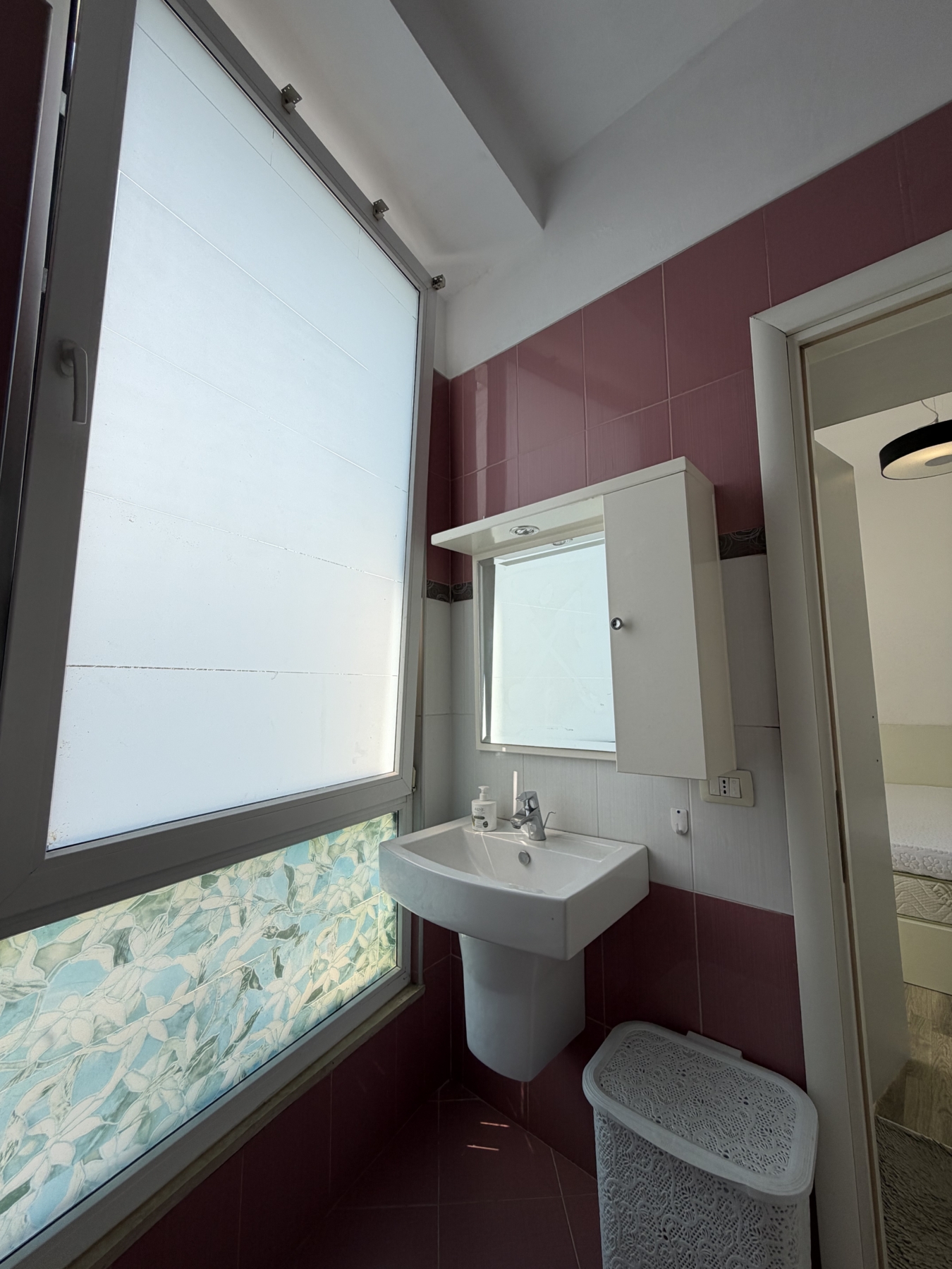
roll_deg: -0.1
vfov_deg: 102.1
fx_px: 513
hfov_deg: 85.7
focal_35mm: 14
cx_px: 476
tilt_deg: +6.5
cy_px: 634
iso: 50
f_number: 2.2
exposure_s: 1/502
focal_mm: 2.22
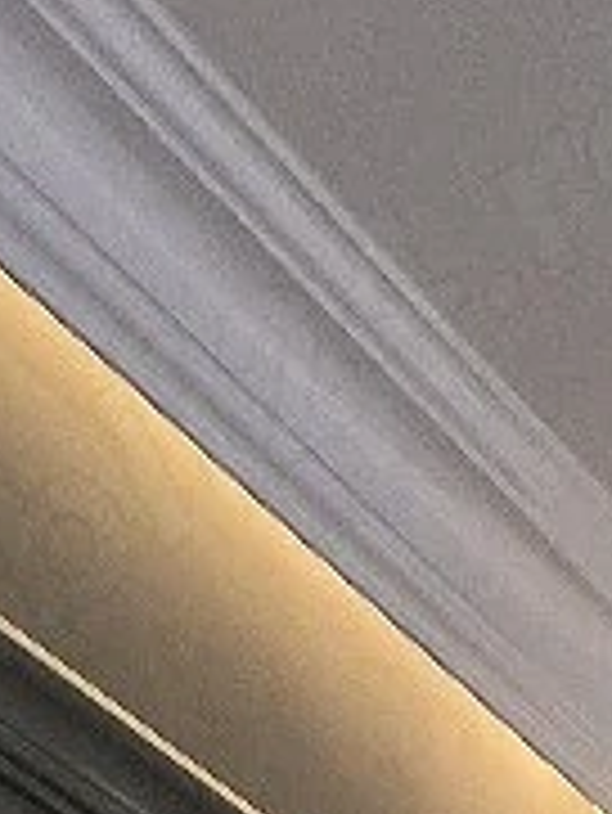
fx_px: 3979
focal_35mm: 169
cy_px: 2943
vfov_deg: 8.3
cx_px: 1692
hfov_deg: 7.9
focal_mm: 5.4
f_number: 1.8
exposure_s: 1/100
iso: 160
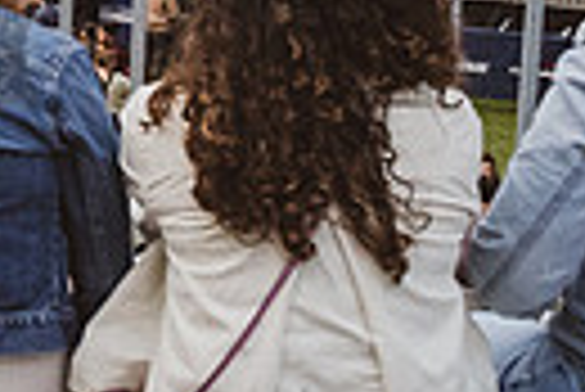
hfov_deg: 15.4
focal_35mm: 107
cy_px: -187
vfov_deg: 12.3
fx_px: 1741
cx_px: -572
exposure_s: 1/4000
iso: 4000
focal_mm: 24
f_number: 4.5
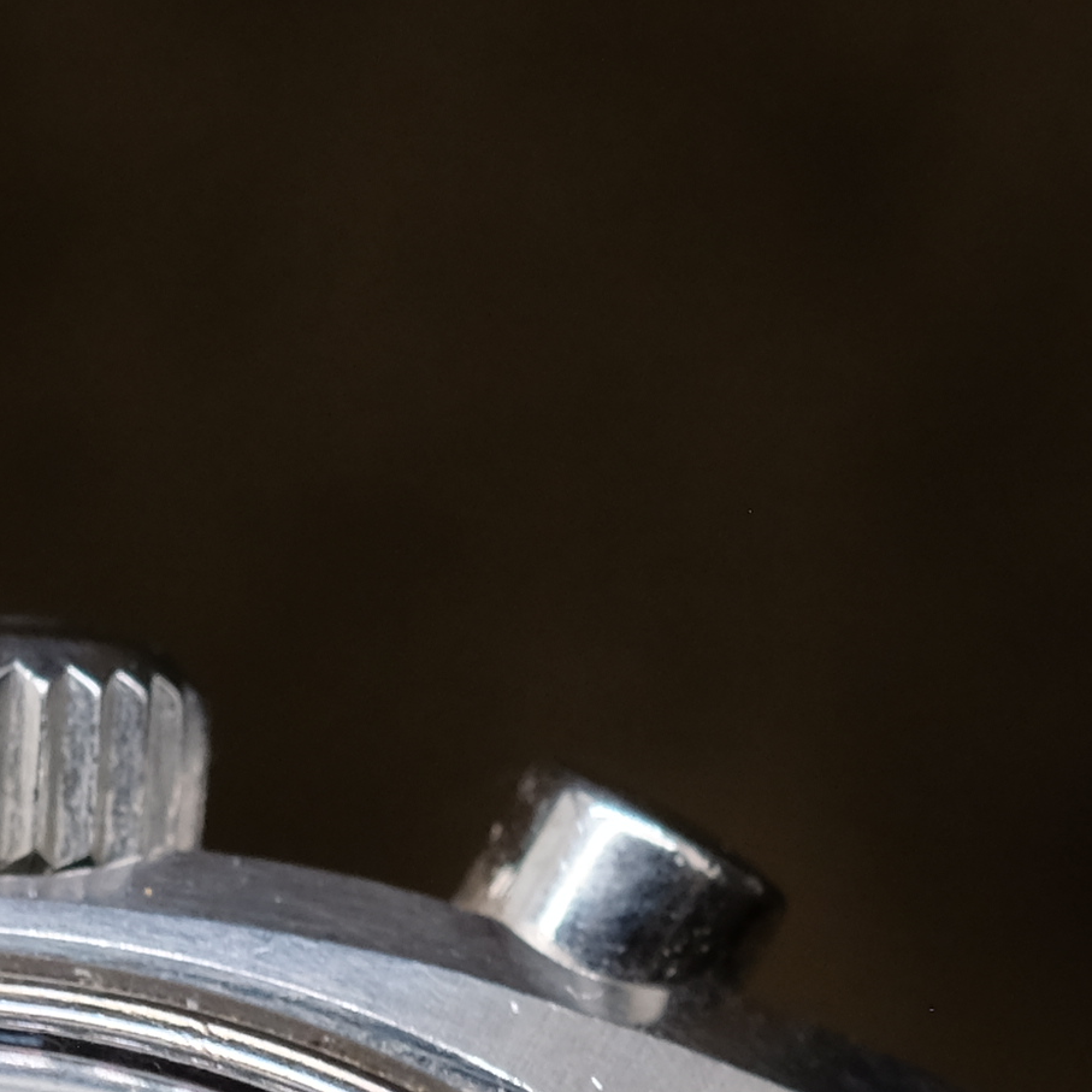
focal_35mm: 413
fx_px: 14740
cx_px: 53
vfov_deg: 4.2
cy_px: 1914
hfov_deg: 4.2
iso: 500
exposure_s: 1/60
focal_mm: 60
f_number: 5.6
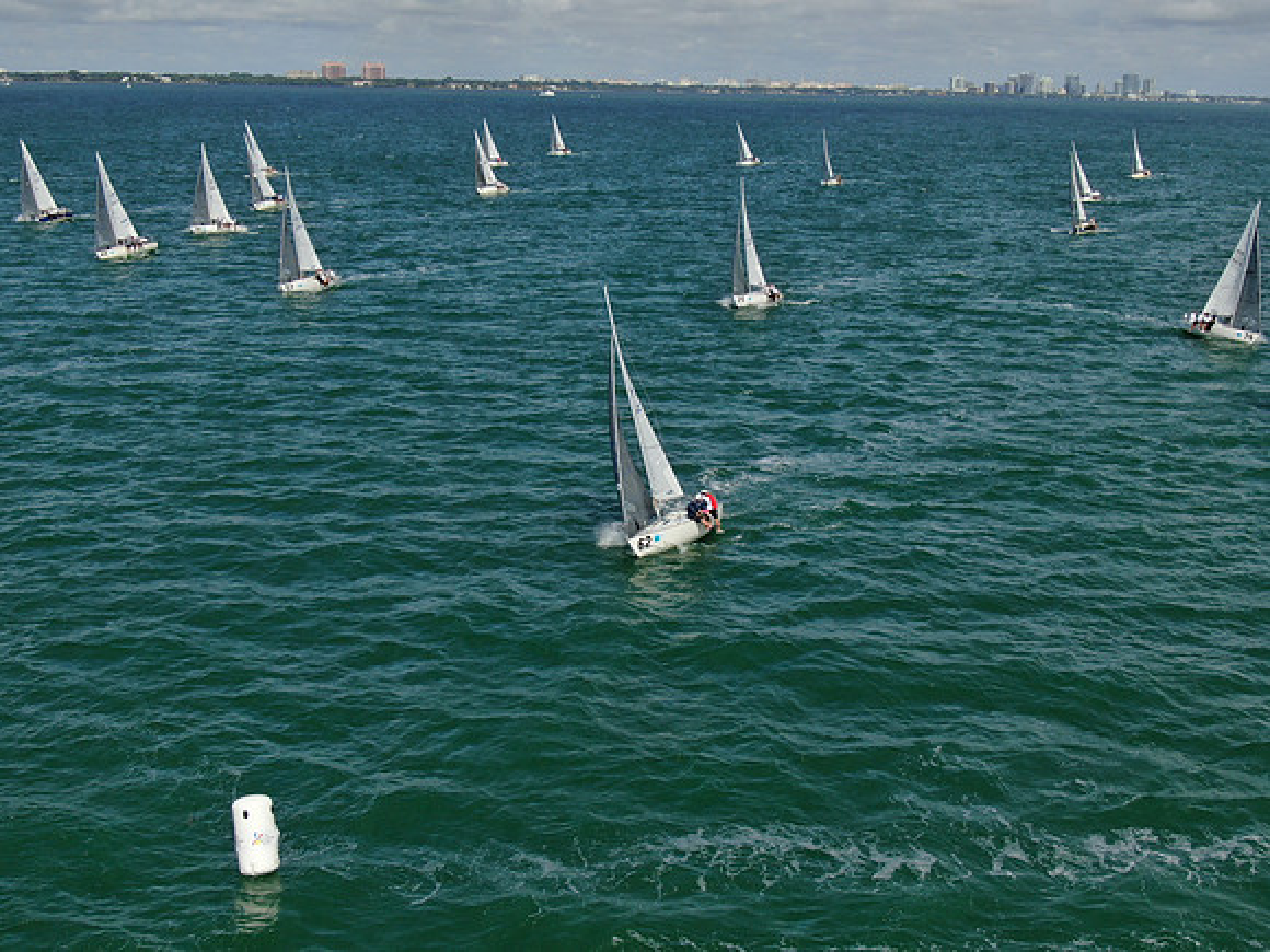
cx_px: 635
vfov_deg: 30.3
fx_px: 1761
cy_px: 476
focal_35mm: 48
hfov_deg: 39.7
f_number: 3.8
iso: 100
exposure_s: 1/1250
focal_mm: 8.6
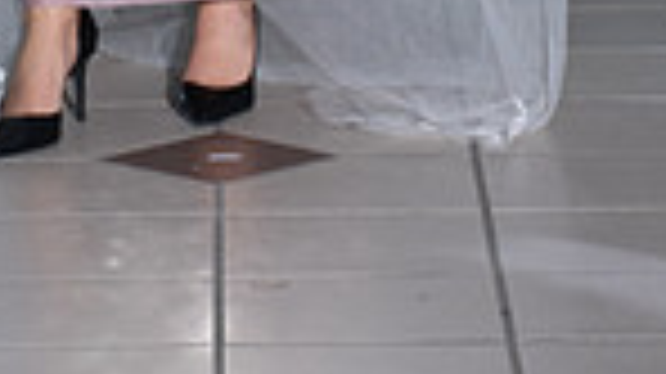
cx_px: 144
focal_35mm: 357
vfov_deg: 3.3
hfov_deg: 6.0
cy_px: -581
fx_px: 6300
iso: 1000
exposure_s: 1/160
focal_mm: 112
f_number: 6.3
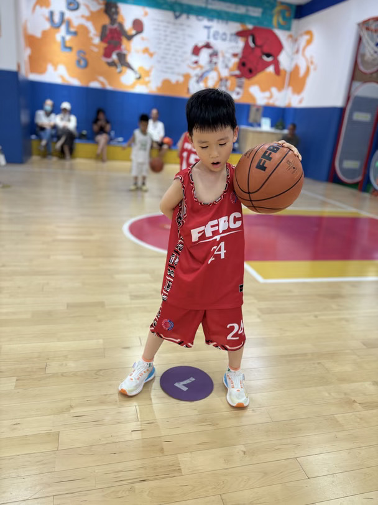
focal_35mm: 26
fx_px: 379
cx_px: 189
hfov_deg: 53.0
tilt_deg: -19.0
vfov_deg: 67.3
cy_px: 252
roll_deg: -6.0
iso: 100
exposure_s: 1/50
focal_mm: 5.96
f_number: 1.6
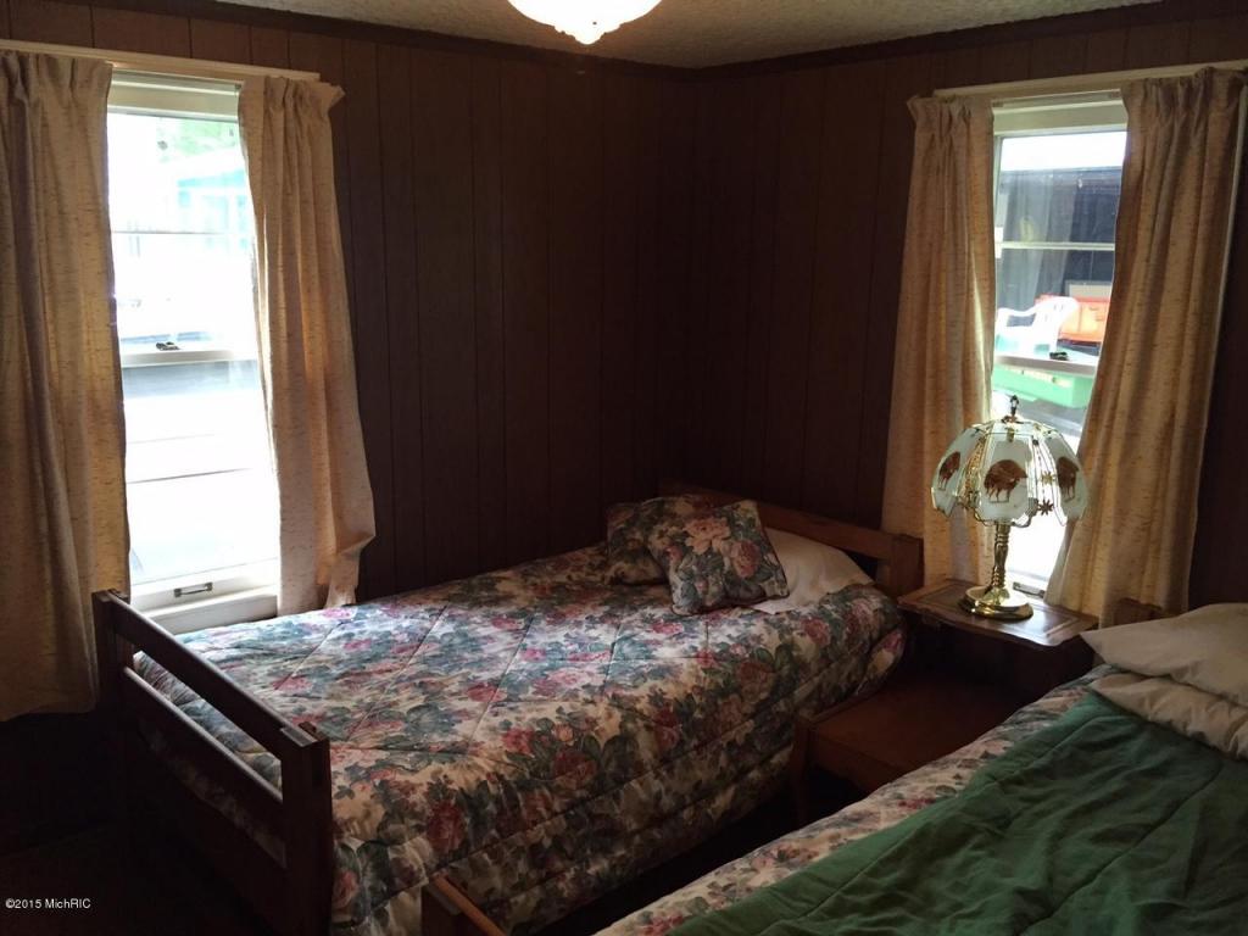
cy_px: 468
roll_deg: -1.1
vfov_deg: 48.2
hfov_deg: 61.7
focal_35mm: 29
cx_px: 624
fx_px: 1046
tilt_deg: -12.5
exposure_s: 1/30
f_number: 2.2
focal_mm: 4.15
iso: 160
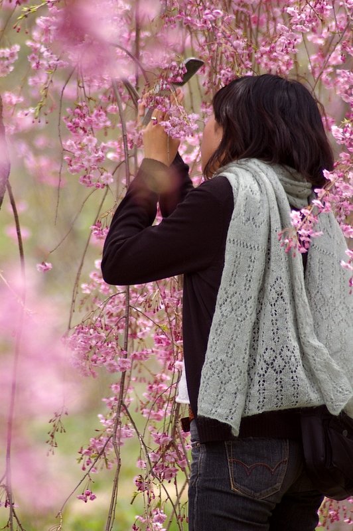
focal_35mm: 450
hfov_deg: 3.0
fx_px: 6630
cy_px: 266
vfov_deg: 4.6
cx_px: 176
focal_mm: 300
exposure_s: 1/250
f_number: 5.6
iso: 200
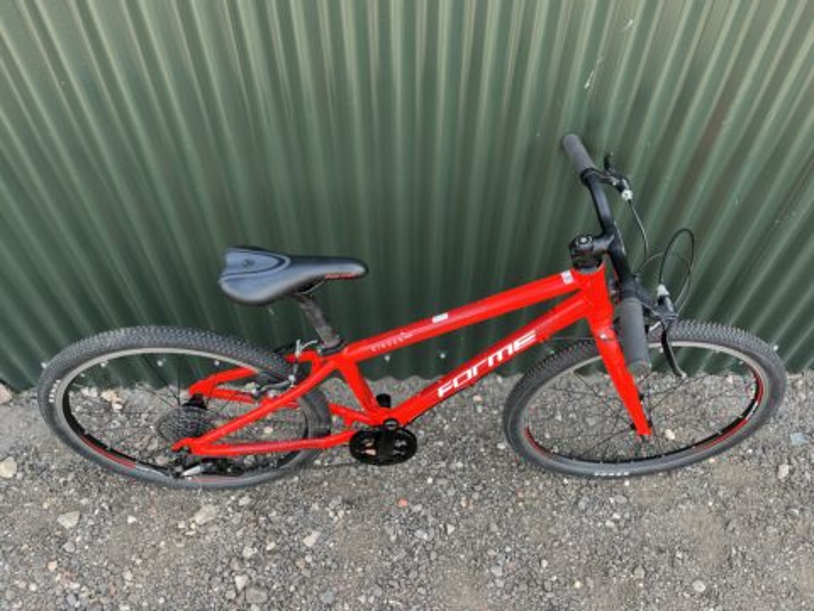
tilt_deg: -50.2
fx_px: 611
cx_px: 407
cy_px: 306
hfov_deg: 67.3
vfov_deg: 53.1
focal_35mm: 26
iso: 50
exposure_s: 1/340
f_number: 1.6
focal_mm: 5.1
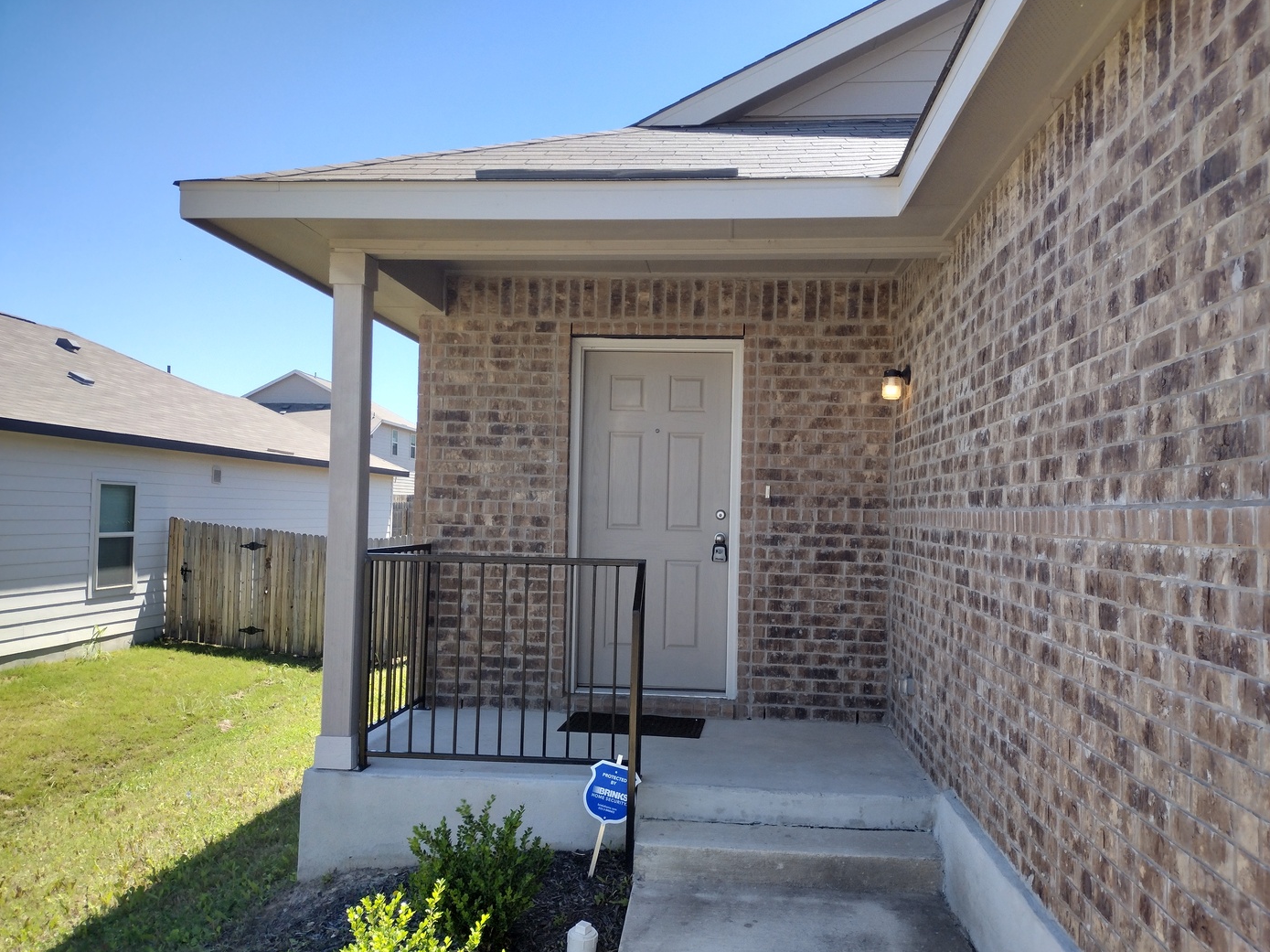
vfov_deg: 49.7
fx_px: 1027
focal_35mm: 28
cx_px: 656
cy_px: 487
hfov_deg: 63.4
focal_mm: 4.71
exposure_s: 1/1263
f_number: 1.7
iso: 100
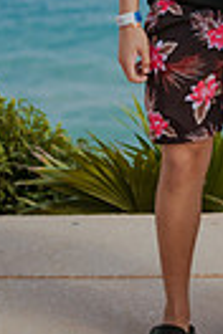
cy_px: -48
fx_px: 1106
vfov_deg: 16.6
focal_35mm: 119
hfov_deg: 11.0
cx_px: 347
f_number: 1.8
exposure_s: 1/4000
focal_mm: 35
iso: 100
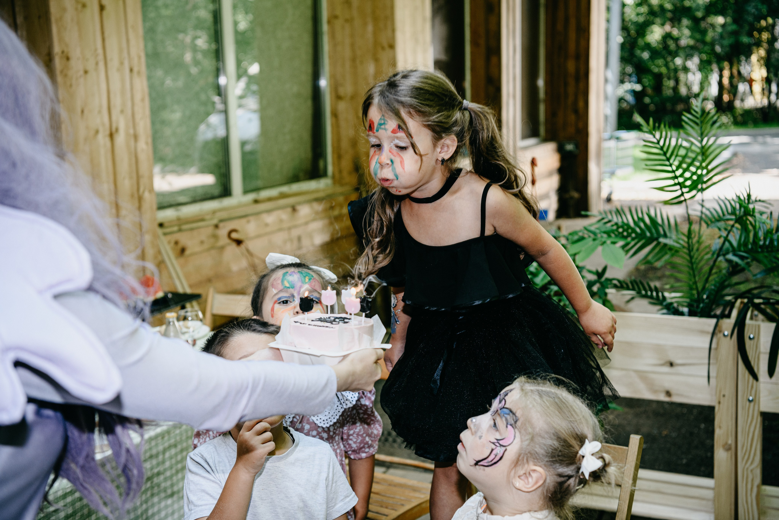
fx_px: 1039
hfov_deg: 41.1
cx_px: 390
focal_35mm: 48
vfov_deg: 28.1
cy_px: 260
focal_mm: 48
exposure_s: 1/160
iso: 320
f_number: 3.5
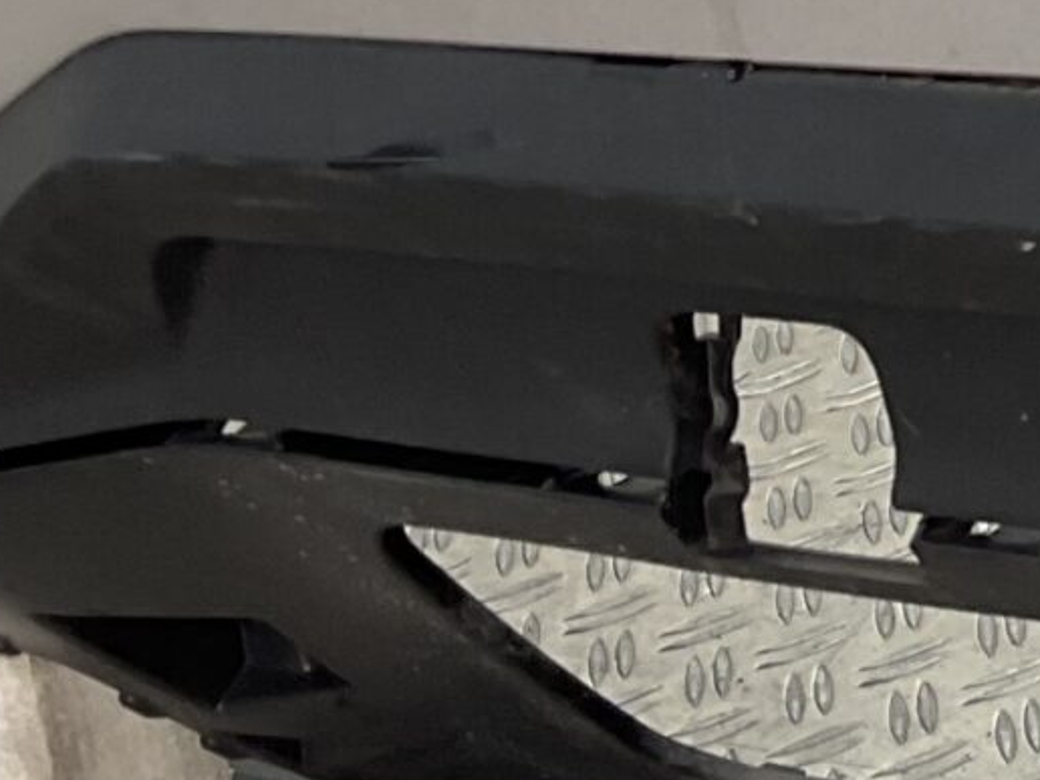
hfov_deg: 12.3
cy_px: -429
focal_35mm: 144
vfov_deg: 9.9
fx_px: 4326
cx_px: 1971
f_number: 1.8
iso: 16
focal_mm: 3
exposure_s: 1/131
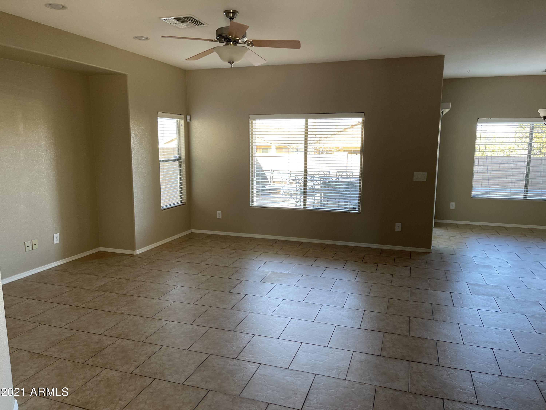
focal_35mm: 26
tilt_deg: -8.7
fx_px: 410
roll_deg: -0.1
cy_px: 205
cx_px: 273
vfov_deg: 53.1
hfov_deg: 67.3
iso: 100
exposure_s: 1/121
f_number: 1.6
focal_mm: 5.1
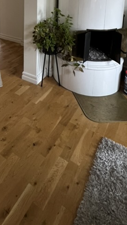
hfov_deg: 36.3
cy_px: 7
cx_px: 10
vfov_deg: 52.8
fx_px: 179
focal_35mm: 30
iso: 320
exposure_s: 1/50
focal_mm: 1.57
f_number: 1.8
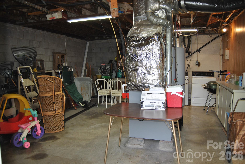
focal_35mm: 27
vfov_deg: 48.0
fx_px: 184
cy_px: 82
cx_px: 122
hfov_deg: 67.3
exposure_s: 1/60
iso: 200
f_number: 3.5
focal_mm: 18
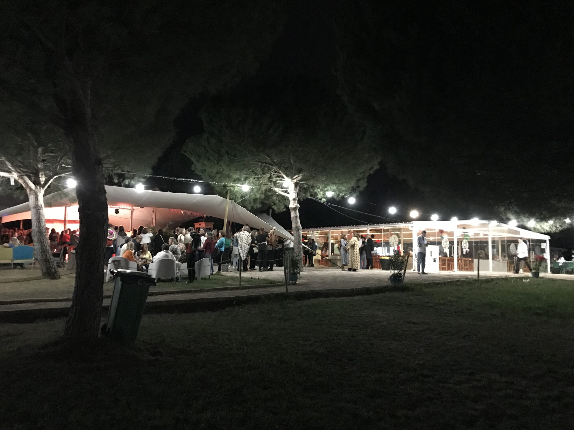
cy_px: 215
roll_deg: -1.0
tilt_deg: +6.4
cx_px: 287
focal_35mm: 28
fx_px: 464
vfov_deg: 49.7
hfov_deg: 63.4
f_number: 1.8
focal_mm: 3.99
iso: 250
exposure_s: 1/4
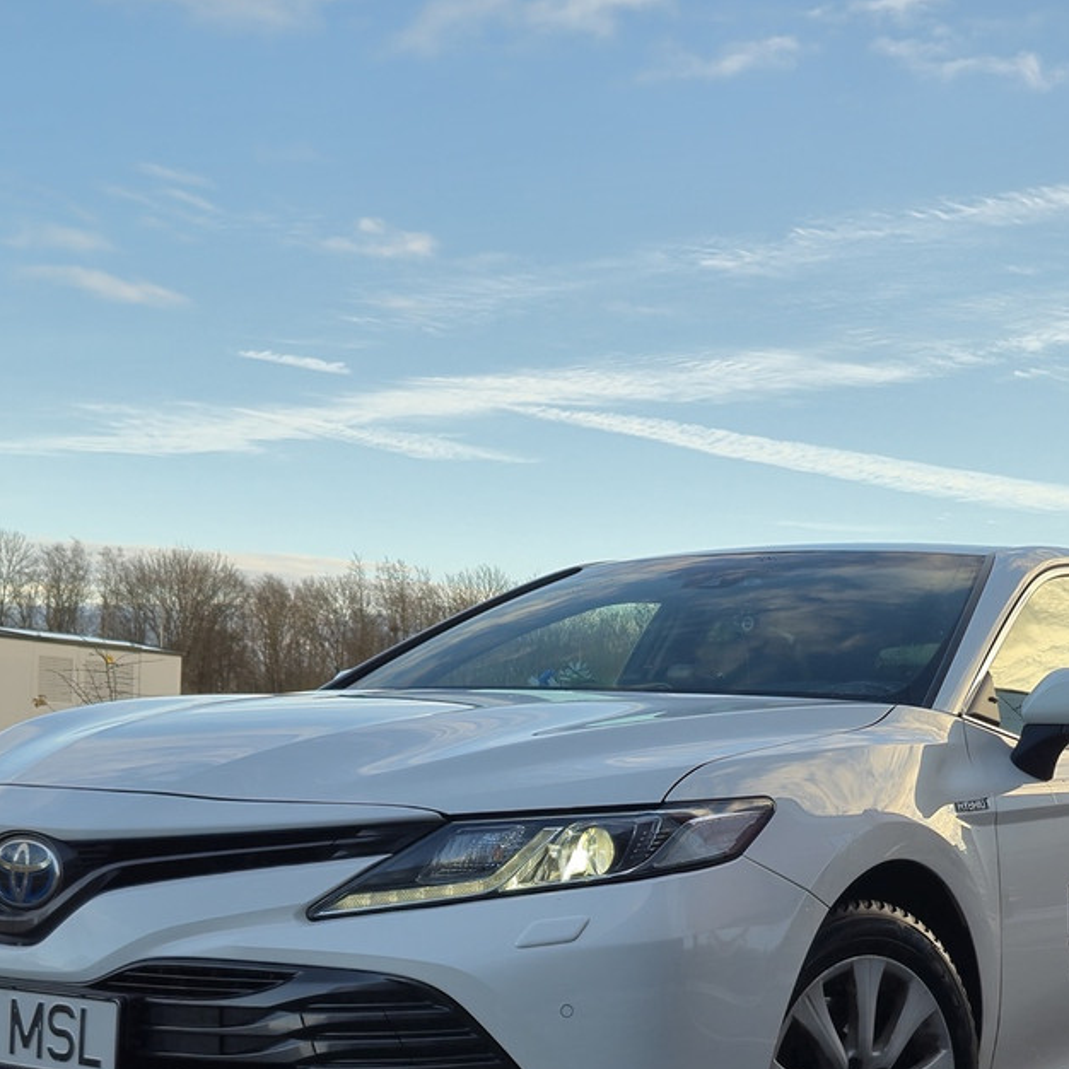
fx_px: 1817
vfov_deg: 32.1
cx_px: 736
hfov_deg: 32.4
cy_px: 818
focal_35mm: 52
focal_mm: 5.4
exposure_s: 1/411
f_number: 1.8
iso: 25
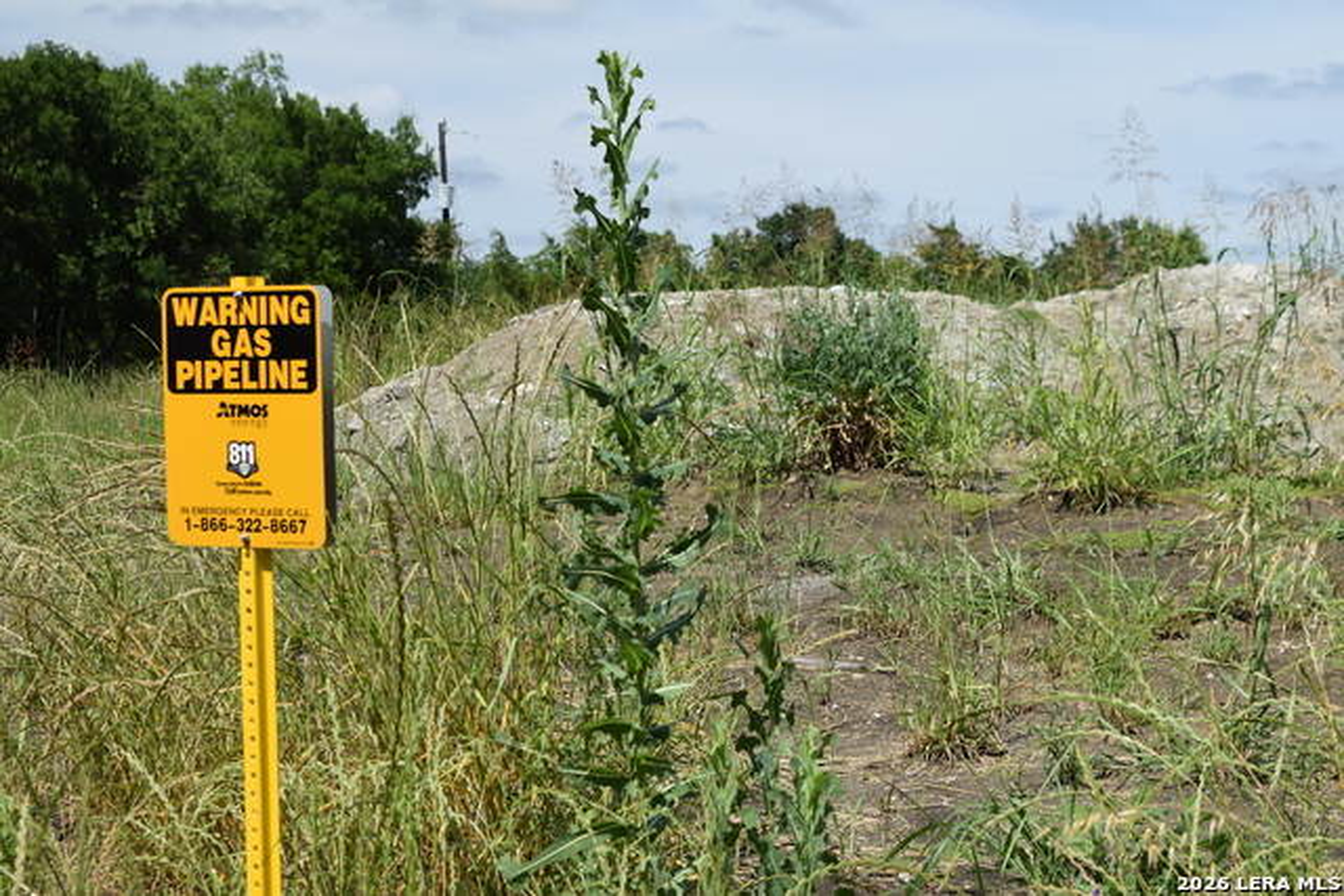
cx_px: 672
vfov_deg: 20.2
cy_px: 448
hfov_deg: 29.9
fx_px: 2520
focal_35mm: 68
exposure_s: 1/320
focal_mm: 45
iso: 200
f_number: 9
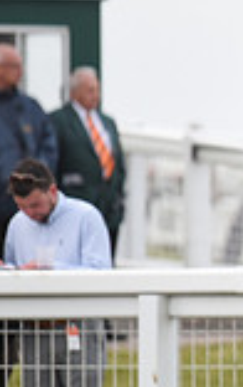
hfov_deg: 1.7
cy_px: 220
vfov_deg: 2.8
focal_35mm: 757
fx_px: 7992
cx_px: 630
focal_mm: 200
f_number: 3.2
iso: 1600
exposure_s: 1/640
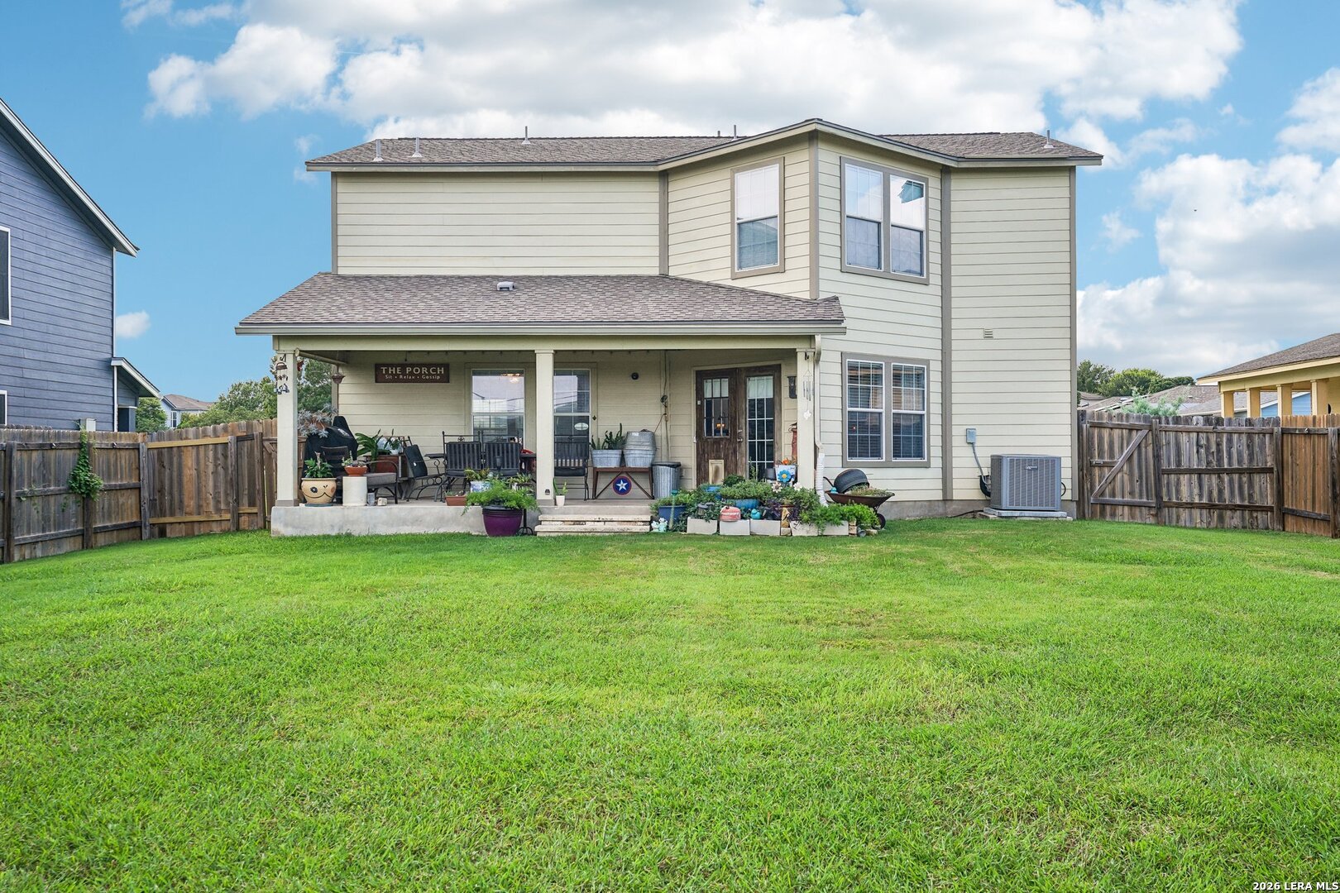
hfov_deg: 54.4
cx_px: 670
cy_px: 446
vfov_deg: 37.9
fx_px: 1303
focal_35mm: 35
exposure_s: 1/160
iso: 200
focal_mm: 35
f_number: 8
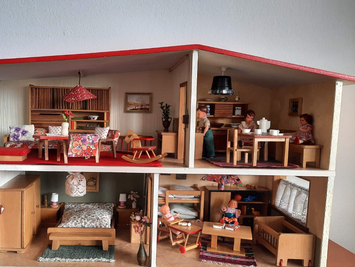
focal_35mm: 33
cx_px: 121
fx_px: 338
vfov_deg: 42.9
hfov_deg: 54.3
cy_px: 147
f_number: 2
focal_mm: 4.6
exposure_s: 1/50
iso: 80
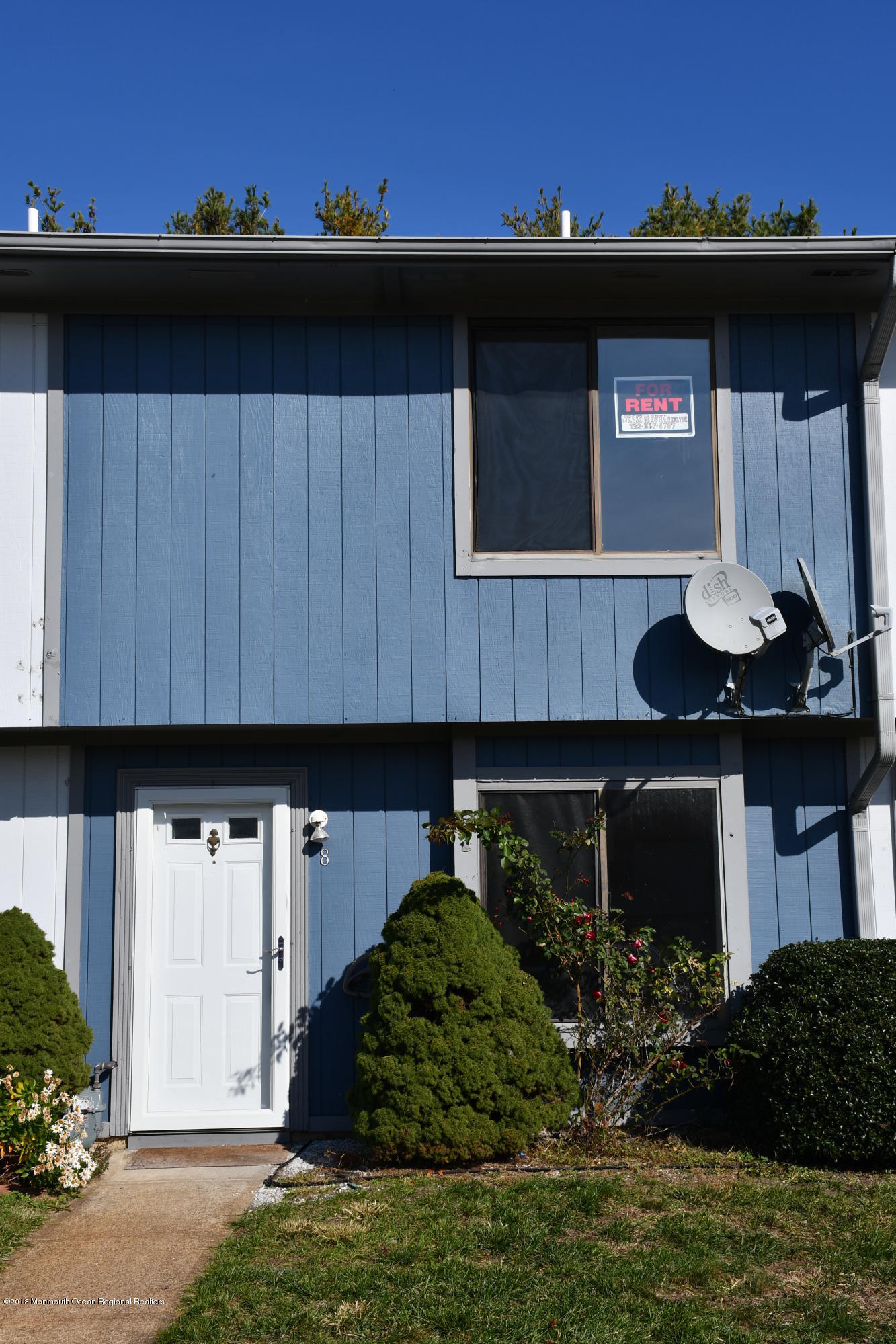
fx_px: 1493
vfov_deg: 48.5
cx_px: 448
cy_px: 672
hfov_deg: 33.4
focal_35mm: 40
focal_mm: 27
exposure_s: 1/400
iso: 100
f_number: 10
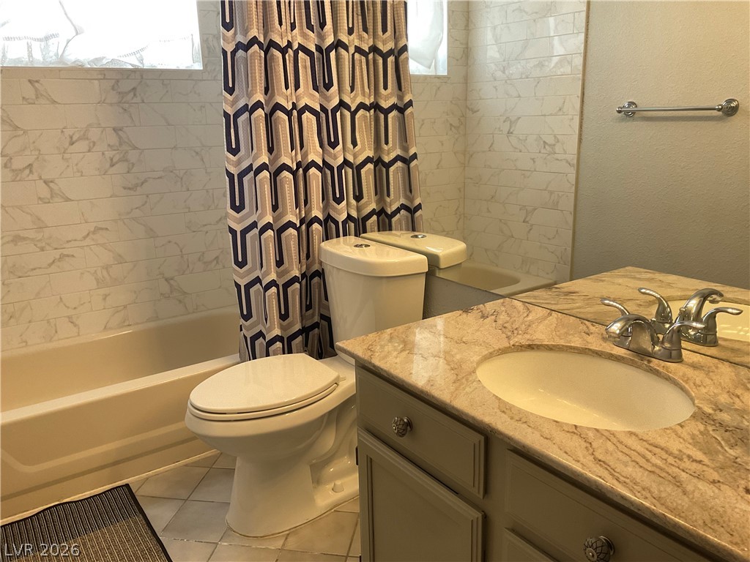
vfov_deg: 48.2
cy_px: 281
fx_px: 628
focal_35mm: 29
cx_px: 375
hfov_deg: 61.7
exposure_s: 1/60
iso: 125
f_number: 1.8
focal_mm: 3
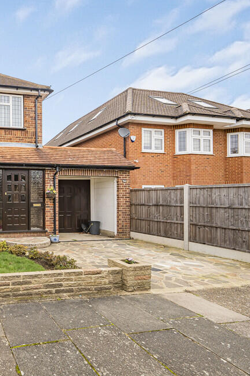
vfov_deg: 86.9
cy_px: 193
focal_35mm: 19
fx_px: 198
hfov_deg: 49.8
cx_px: -10
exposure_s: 1/160
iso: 320
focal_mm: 12
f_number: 9
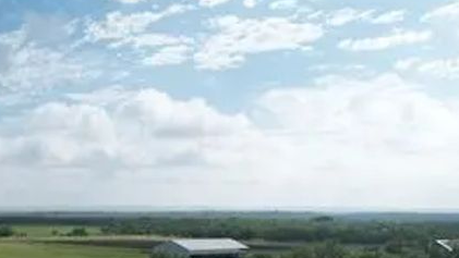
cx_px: 12
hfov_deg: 34.3
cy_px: 339
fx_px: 682
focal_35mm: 56
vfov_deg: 19.7
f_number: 2.8
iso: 130
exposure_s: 1/4000
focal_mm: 8.38
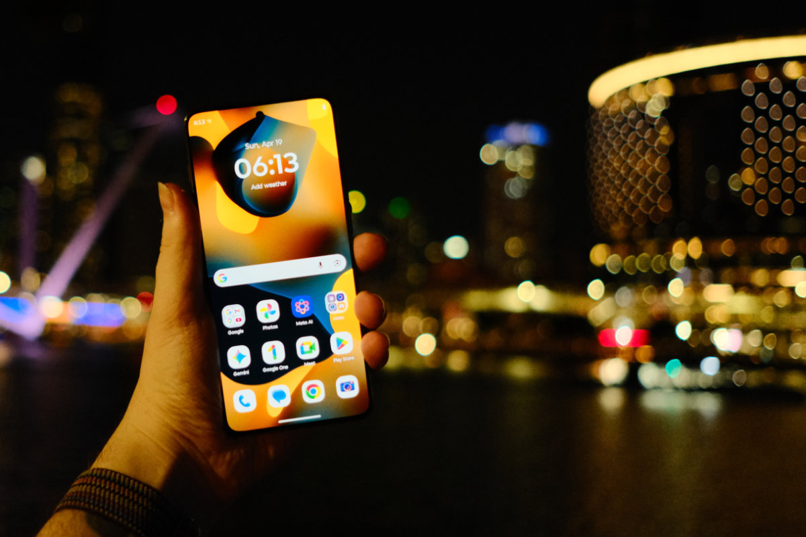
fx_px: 784
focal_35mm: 35
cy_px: 268
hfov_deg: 54.4
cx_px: 403
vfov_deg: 37.9
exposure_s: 1/100
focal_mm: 23
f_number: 2
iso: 6400
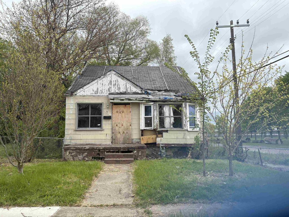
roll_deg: +0.3
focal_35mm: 26
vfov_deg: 53.1
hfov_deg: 67.3
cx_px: 144
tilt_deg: +6.5
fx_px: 217
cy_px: 108
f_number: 1.6
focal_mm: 5.96
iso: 50
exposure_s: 1/2451
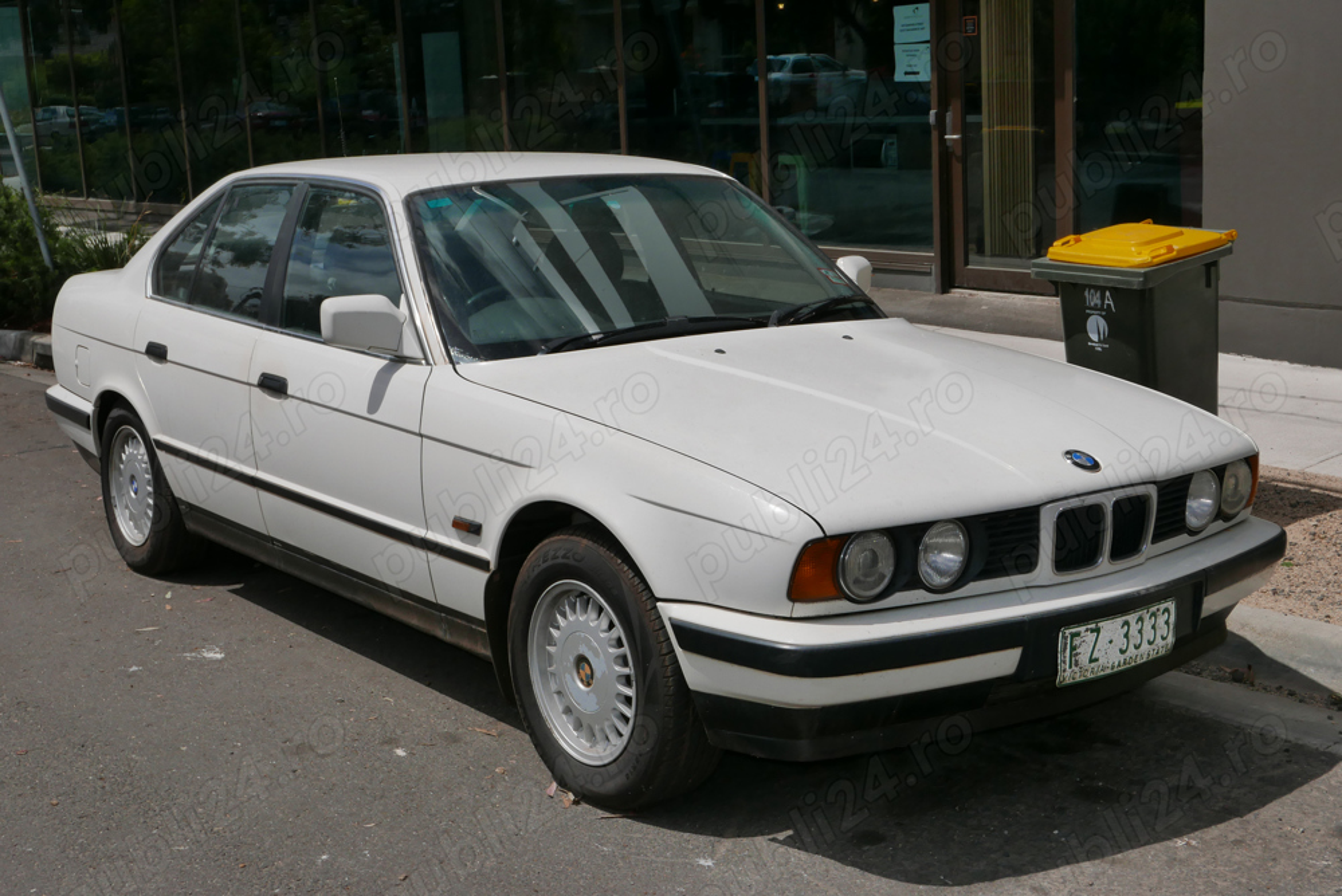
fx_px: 1865
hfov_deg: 39.6
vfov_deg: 27.0
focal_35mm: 50
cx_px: 671
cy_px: 448
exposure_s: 1/2000
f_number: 8
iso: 200
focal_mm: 22.7
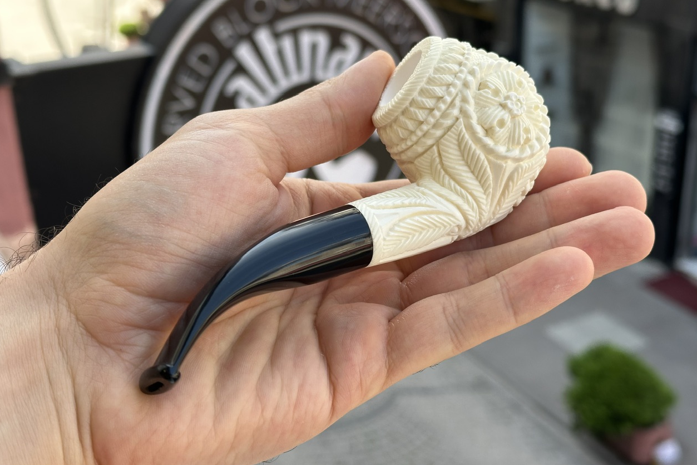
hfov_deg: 38.9
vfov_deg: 26.5
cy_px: 205
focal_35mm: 51
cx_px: 355
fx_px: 987
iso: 64
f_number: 1.78
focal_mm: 6.86
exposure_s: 1/642
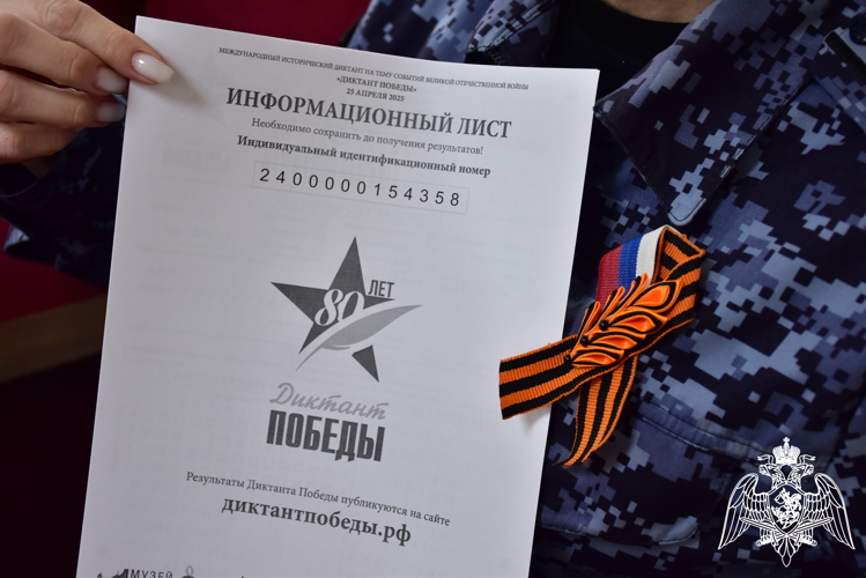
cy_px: 289
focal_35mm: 51
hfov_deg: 38.9
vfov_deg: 26.5
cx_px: 433
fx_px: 1227
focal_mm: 34
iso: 640
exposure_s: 1/80
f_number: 4.2
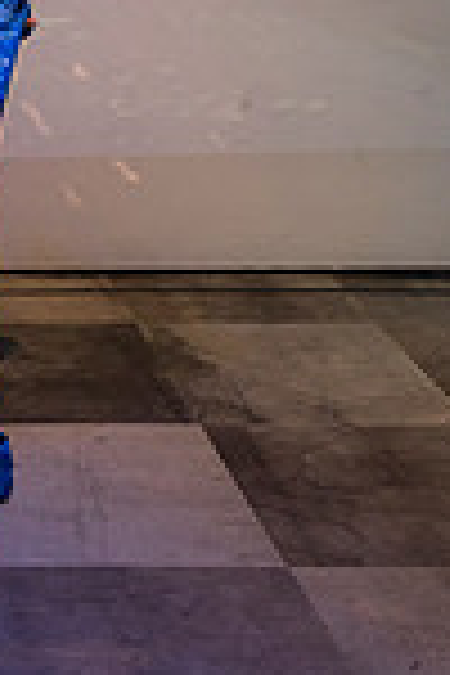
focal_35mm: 72
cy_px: 58
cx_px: -180
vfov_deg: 27.0
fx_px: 1350
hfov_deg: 17.4
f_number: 5
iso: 800
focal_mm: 24
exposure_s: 1/125
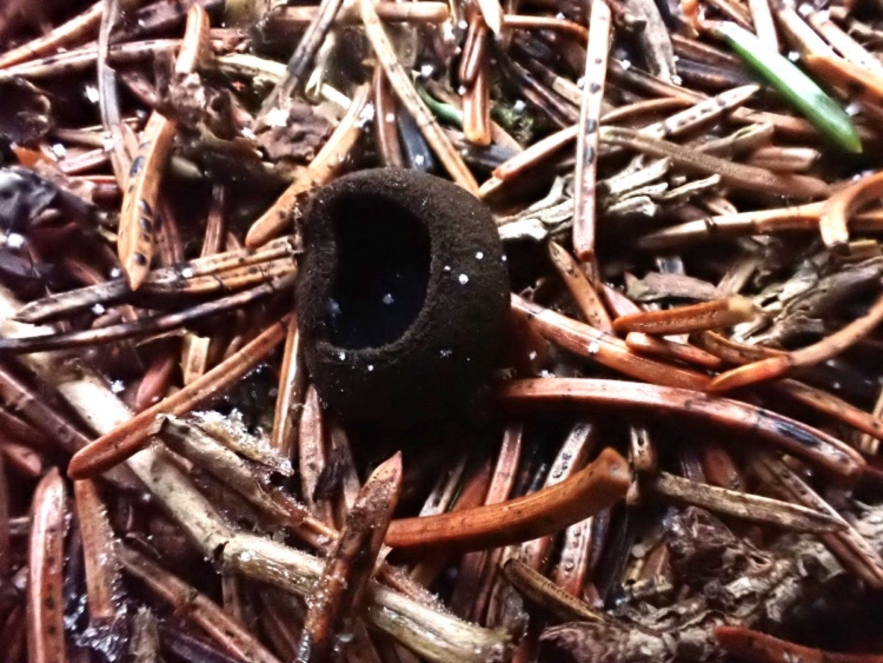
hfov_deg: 60.0
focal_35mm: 30
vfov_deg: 46.8
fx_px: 765
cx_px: 442
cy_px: 332
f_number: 3.2
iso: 1600
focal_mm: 5.4
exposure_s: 1/20
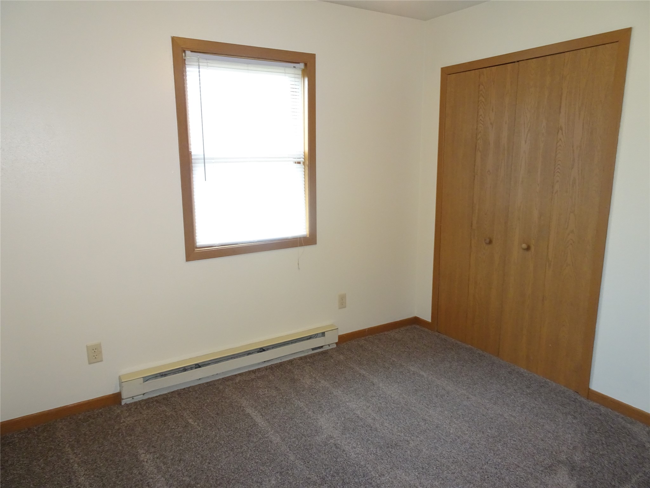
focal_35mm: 24
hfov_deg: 71.6
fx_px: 451
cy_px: 244
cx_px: 325
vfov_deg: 56.8
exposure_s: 1/30
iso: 320
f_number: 3.5
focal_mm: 4.1
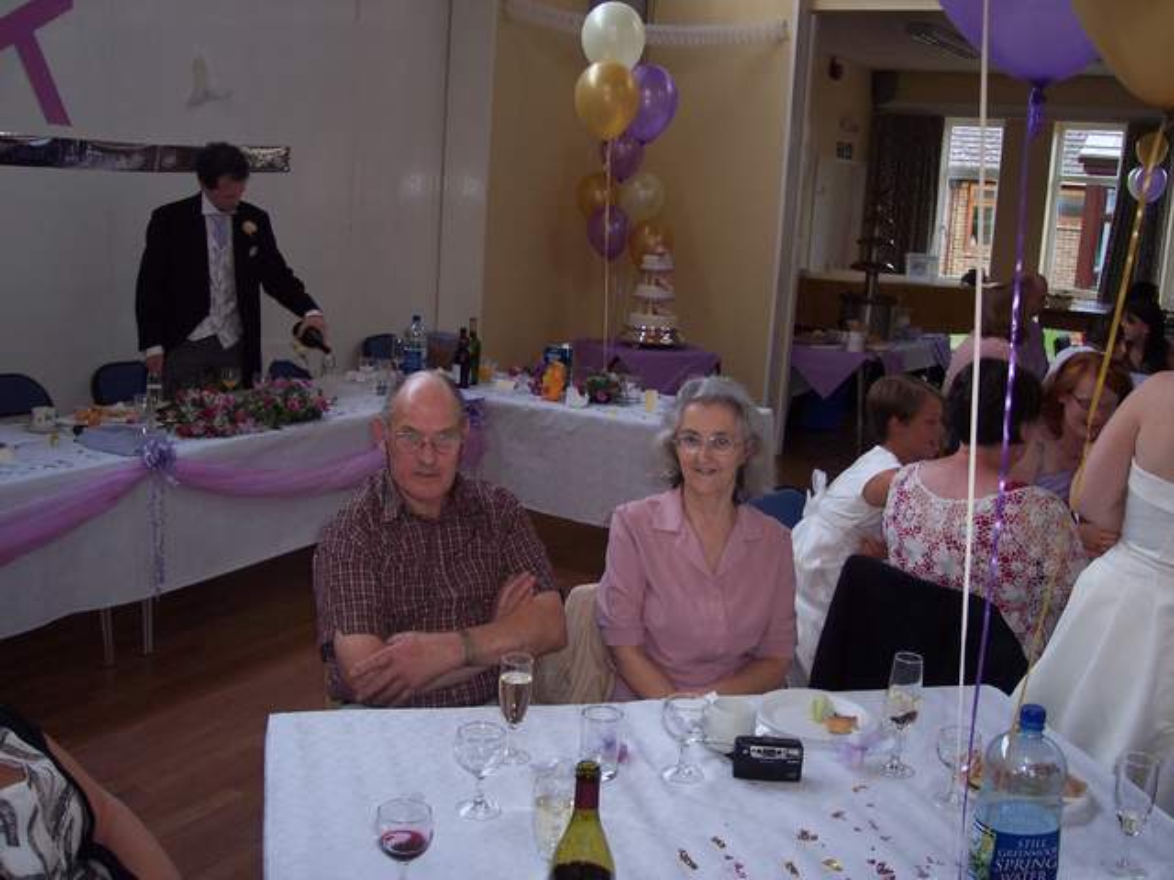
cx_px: 587
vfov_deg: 37.7
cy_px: 440
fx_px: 1289
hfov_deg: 49.0
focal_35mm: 38
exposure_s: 1/30
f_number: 2.8
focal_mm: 8
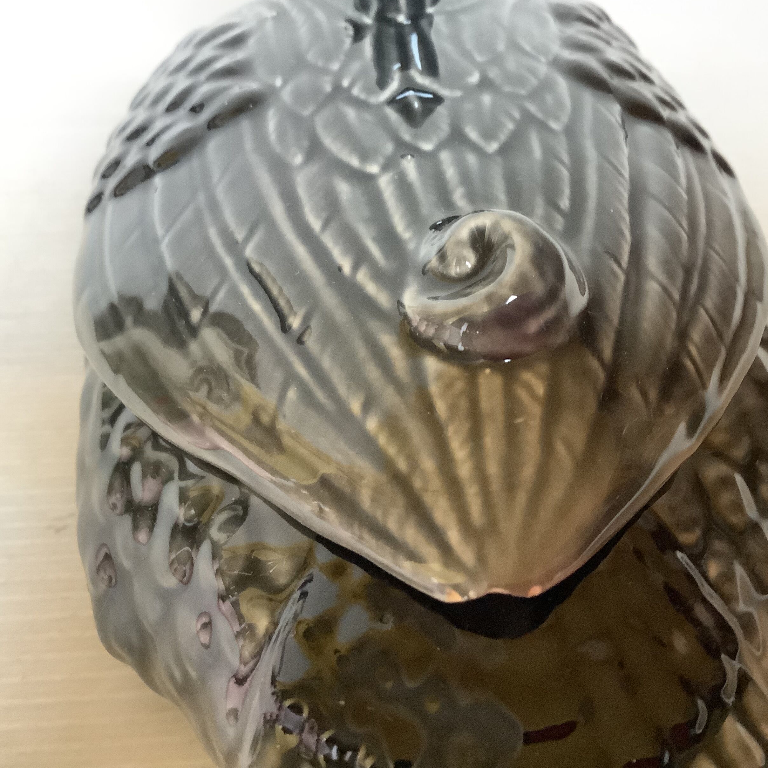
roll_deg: +0.4
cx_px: 437
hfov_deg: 44.8
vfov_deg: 44.9
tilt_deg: -41.6
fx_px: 929
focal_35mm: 37
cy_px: 380
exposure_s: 1/25
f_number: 2.4
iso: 800
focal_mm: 3.3
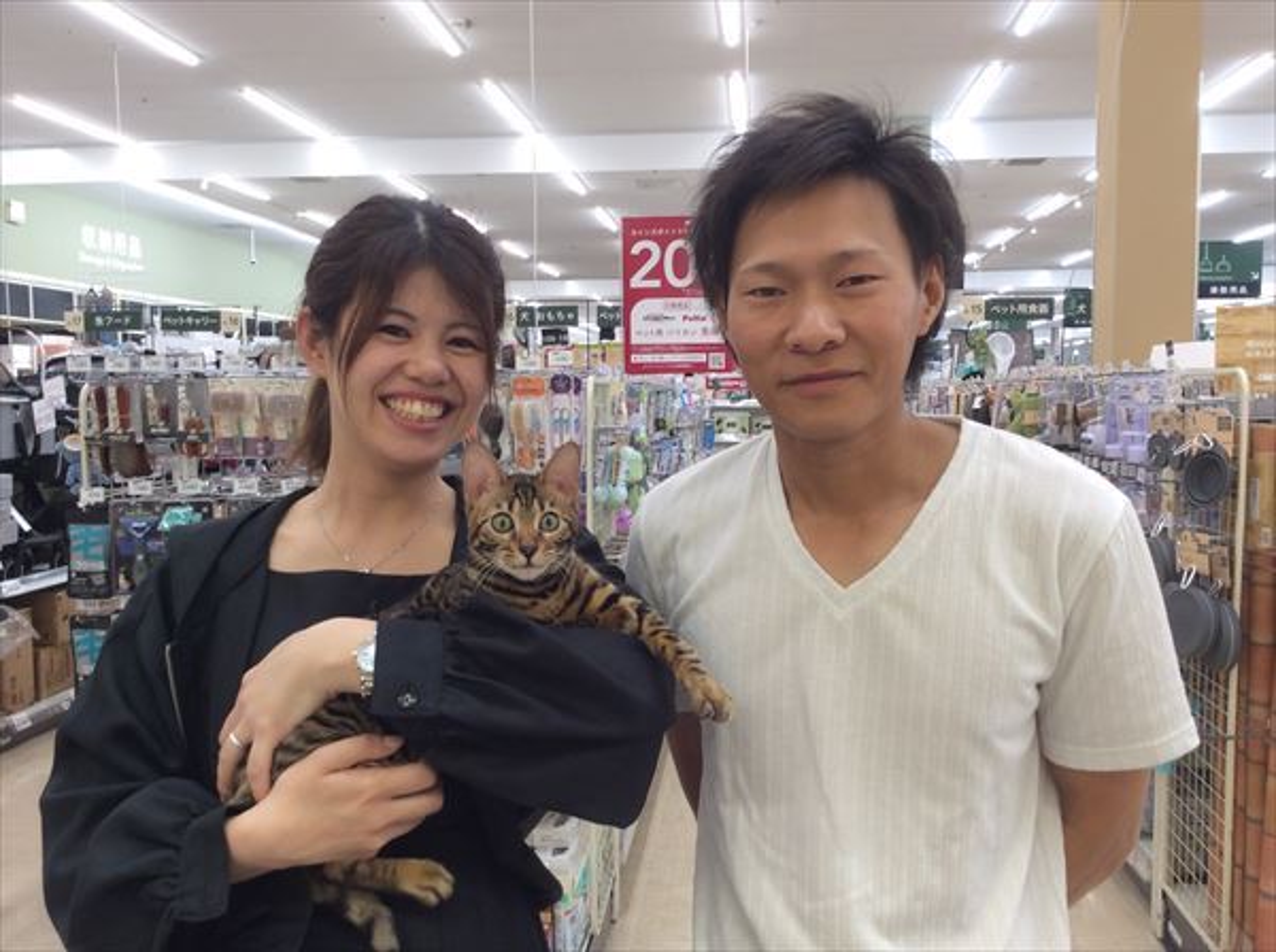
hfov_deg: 56.9
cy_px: 476
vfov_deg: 44.0
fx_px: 1178
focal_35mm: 32
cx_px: 638
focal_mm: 3.3
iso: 40
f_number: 2.4
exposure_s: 1/24
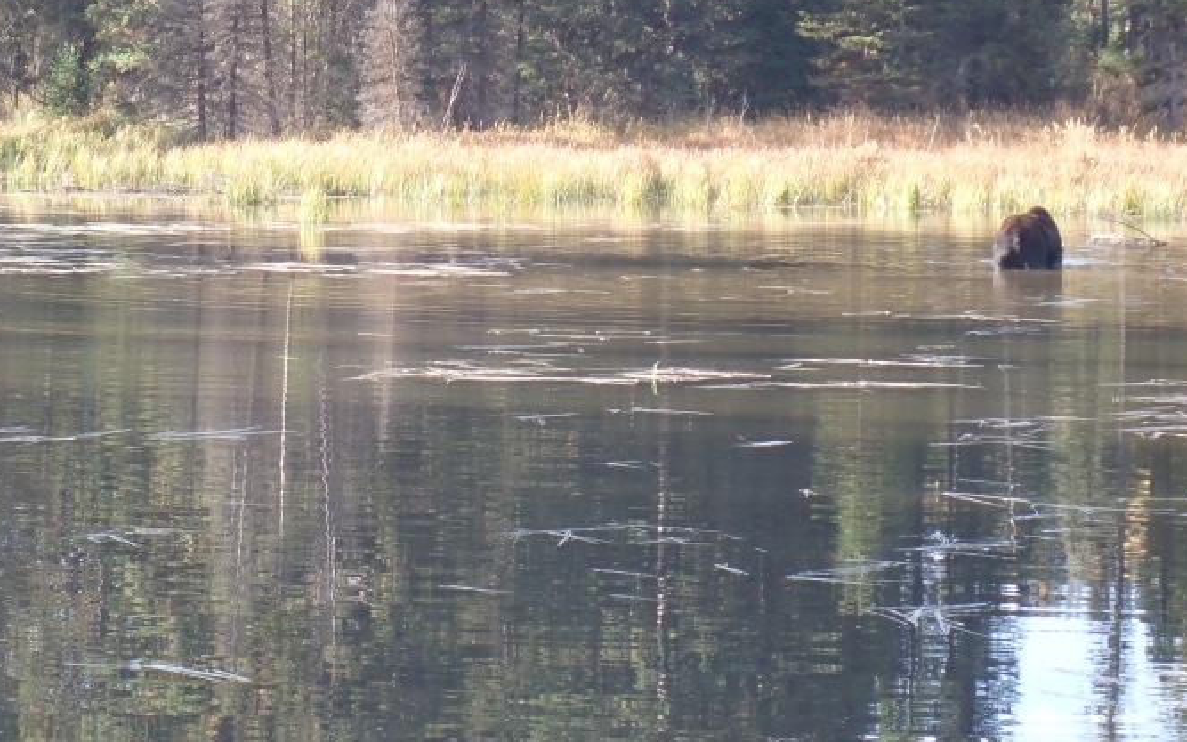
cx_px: 479
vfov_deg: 8.2
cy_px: 244
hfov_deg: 13.2
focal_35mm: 159
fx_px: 5144
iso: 200
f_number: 4.9
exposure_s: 1/125
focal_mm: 18
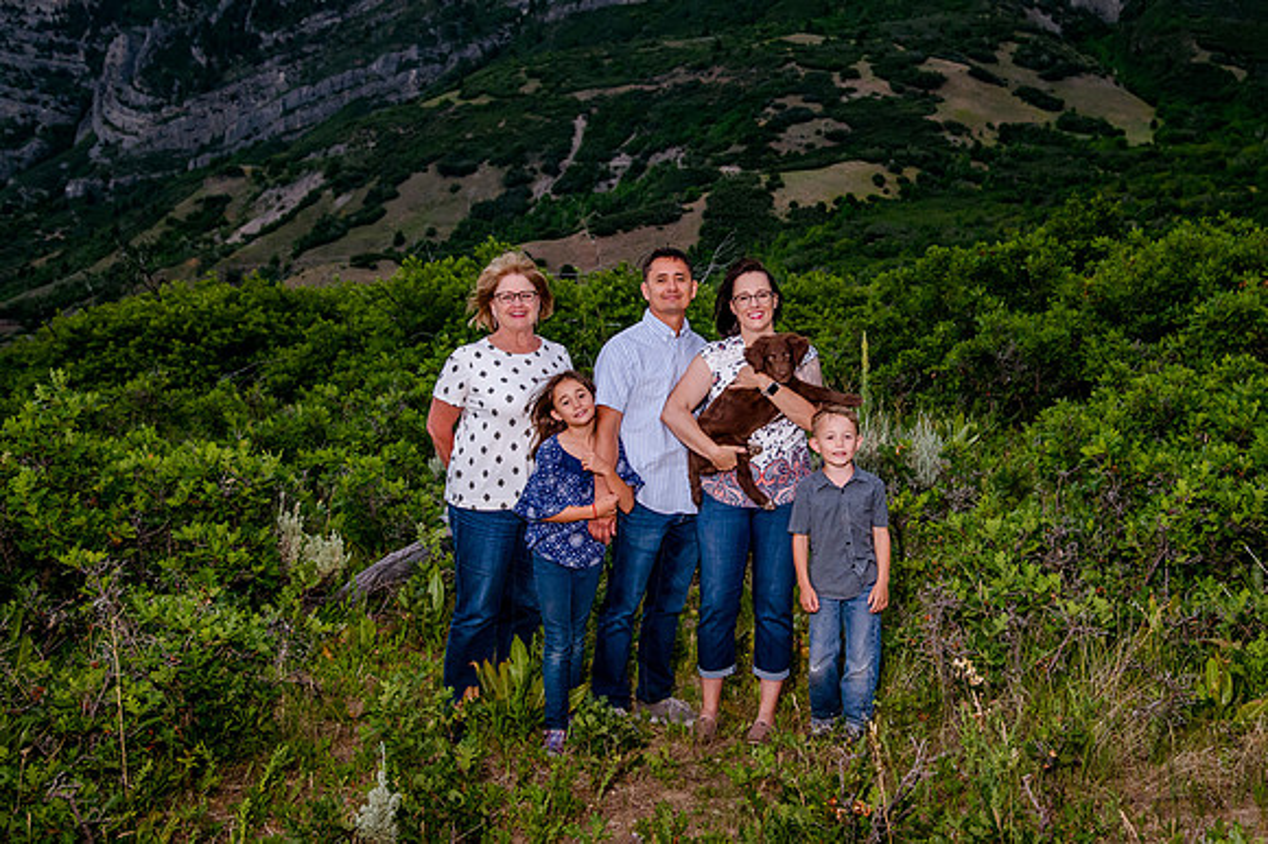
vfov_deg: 26.6
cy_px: 357
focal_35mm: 51
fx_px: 1786
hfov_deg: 39.0
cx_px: 731
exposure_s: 1/250
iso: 1250
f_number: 5.6
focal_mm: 44
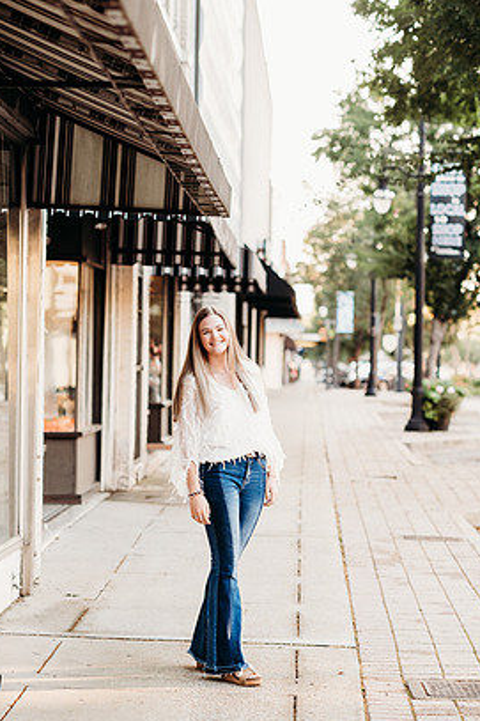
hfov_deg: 14.5
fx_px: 1881
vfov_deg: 21.7
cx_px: 227
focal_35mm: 94
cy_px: 370
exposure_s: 1/200
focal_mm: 85
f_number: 2.8
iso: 200
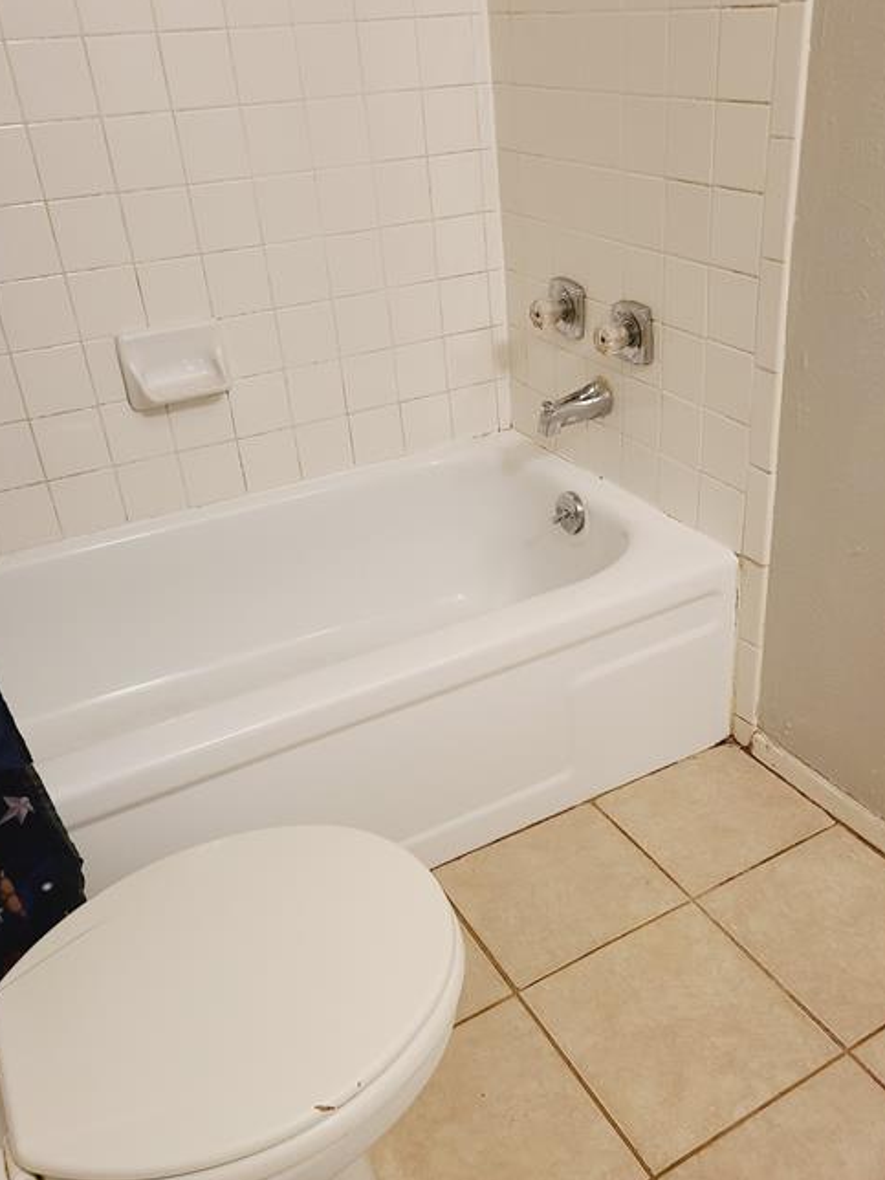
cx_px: 502
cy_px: 579
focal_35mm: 31
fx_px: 1057
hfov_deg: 45.3
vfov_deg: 58.3
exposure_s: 1/40
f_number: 1.8
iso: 640
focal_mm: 5.4
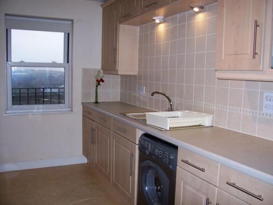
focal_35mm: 34
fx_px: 268
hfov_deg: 54.0
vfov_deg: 41.8
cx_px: 136
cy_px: 102
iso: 80
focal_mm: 5.6
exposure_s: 1/60
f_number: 2.7
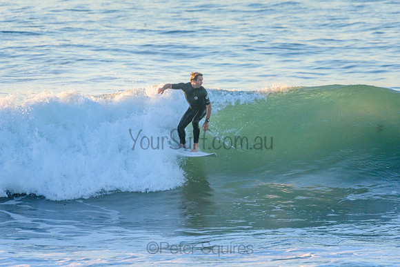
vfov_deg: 1.8
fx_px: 8336
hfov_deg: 2.7
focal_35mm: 750
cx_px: 200
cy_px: 134
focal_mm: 500
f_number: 5.6
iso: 800
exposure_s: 1/1250
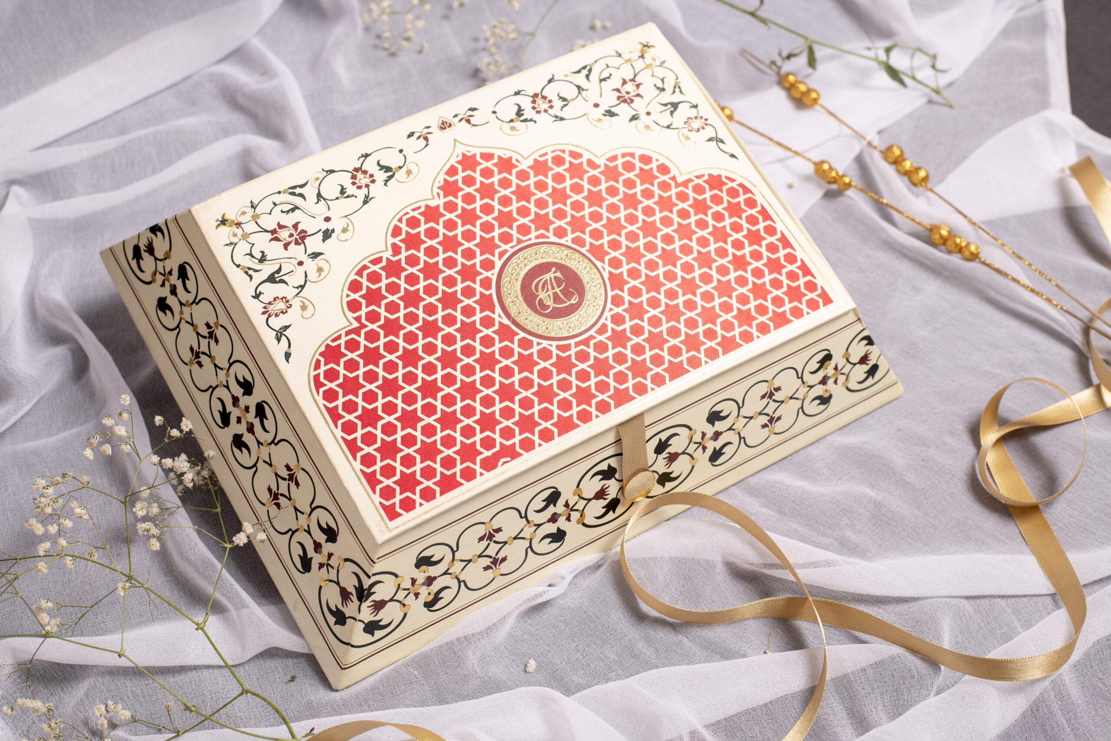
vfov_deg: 27.0
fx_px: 1543
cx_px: 556
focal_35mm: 50
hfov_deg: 39.6
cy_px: 370
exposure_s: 1/125
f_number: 6.3
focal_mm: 50
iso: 125
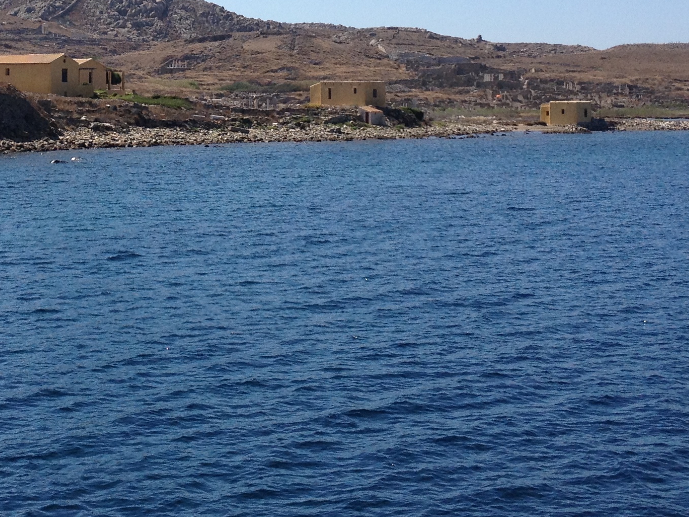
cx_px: 219
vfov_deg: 17.2
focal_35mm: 84
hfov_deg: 23.2
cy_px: 24
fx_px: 1672
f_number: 2.4
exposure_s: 1/2513
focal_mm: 4.28
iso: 50
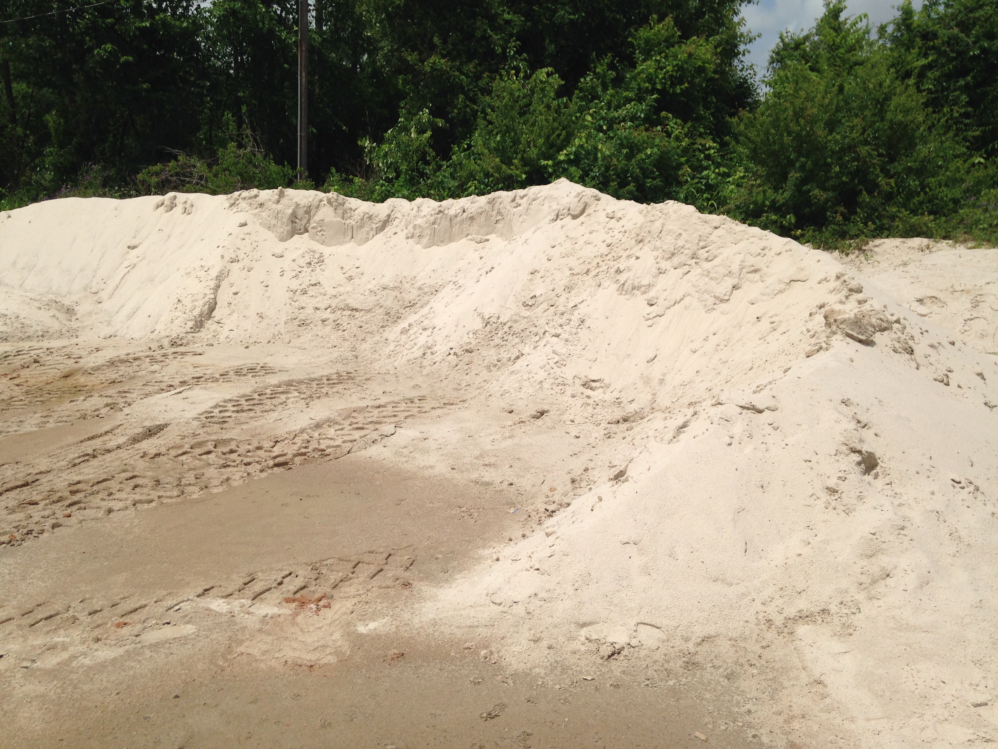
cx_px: 499
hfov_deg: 55.4
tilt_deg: -11.3
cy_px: 374
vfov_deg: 42.9
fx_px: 951
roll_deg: +2.9
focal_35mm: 33
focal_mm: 4.12
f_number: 2.4
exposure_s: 1/4525
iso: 50
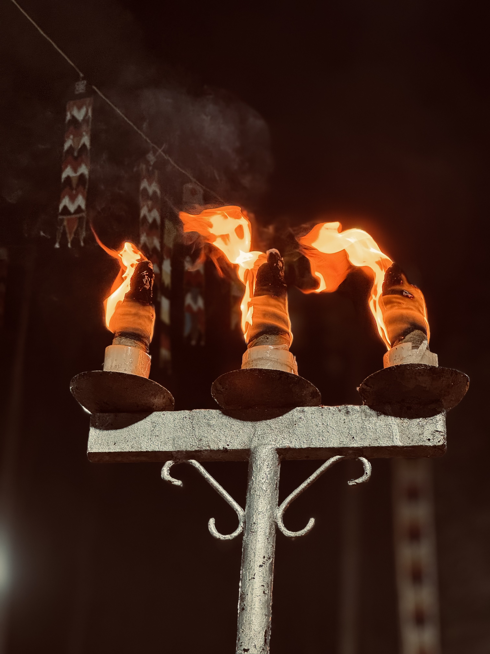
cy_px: 327
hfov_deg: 19.1
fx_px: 1453
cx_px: 245
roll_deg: +0.2
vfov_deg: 25.3
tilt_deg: +20.4
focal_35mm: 77
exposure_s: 1/99
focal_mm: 9
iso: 160
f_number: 2.8
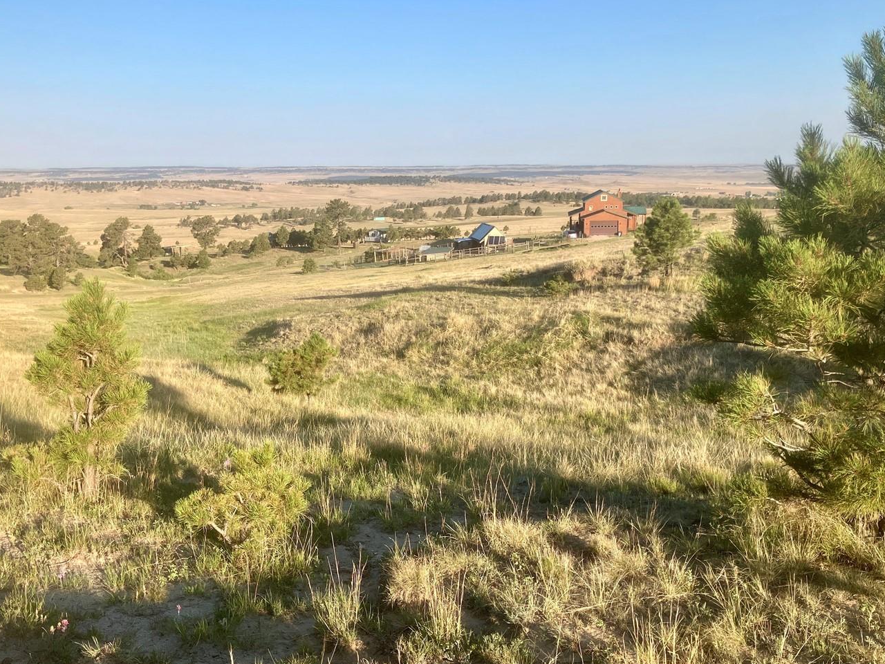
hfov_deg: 52.6
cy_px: 314
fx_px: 895
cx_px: 403
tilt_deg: -8.7
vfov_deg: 40.7
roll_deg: +1.7
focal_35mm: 35
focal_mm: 3.99
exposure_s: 1/1000
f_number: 1.8
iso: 32
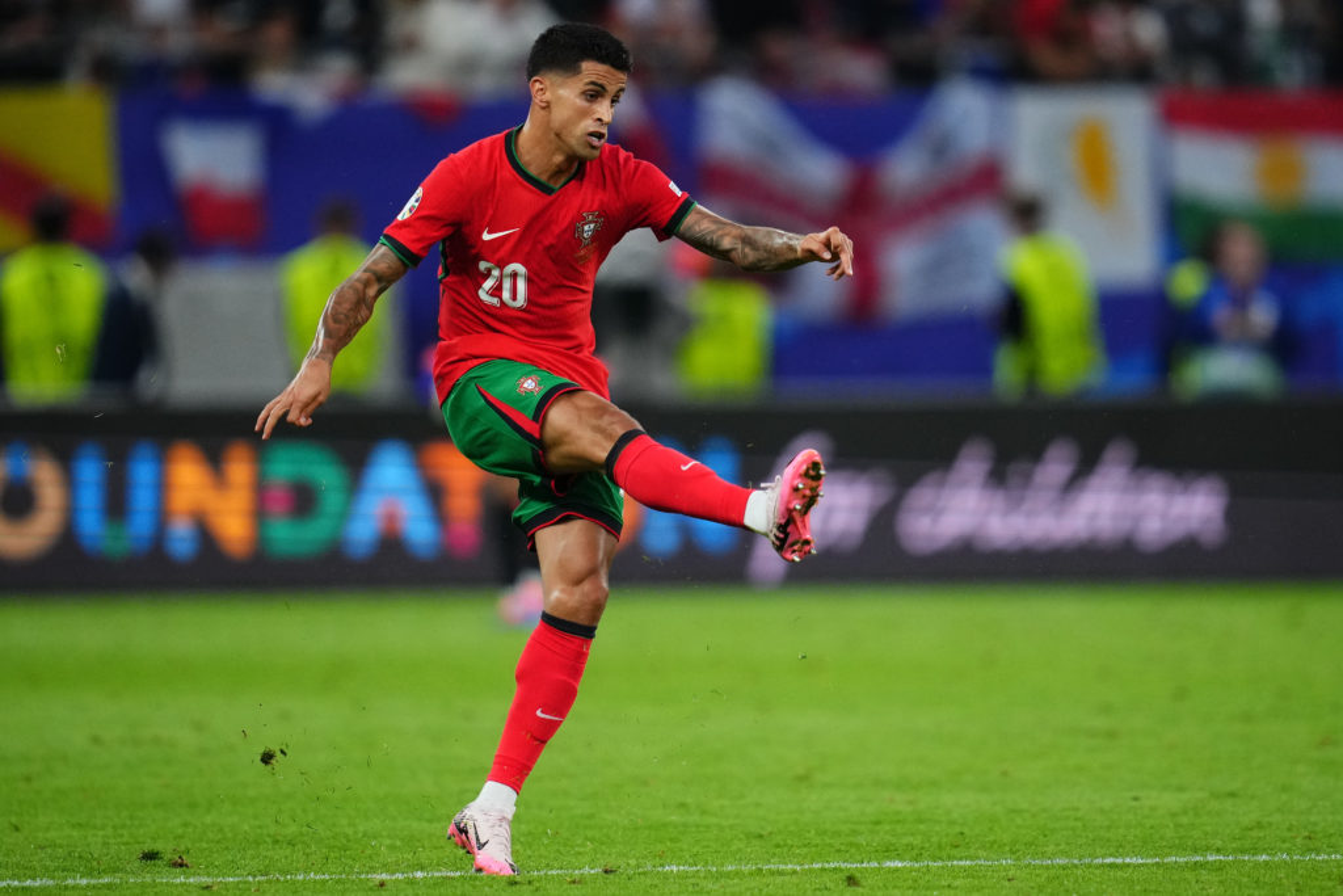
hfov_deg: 3.4
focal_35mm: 600
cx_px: 672
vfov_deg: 2.3
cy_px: 448
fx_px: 22385
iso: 2500
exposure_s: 1/2000
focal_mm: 400
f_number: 2.8
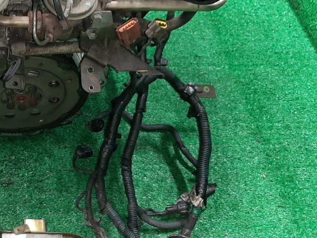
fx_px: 522
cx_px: 37
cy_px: 98
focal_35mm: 57
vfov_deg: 25.6
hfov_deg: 32.3
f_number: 1.7
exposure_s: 1/50
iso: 239
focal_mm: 3.93
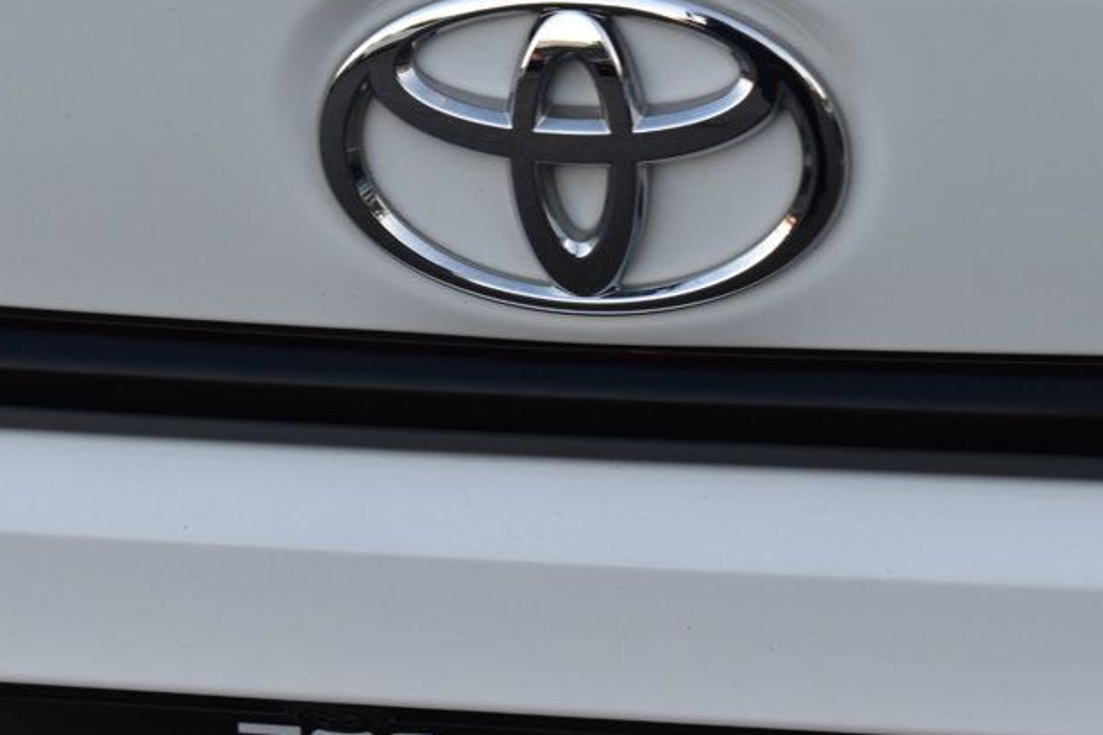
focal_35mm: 137
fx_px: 4191
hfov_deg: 15.0
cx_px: 551
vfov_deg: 10.0
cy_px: 363
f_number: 8
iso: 400
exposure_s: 1/60
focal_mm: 55
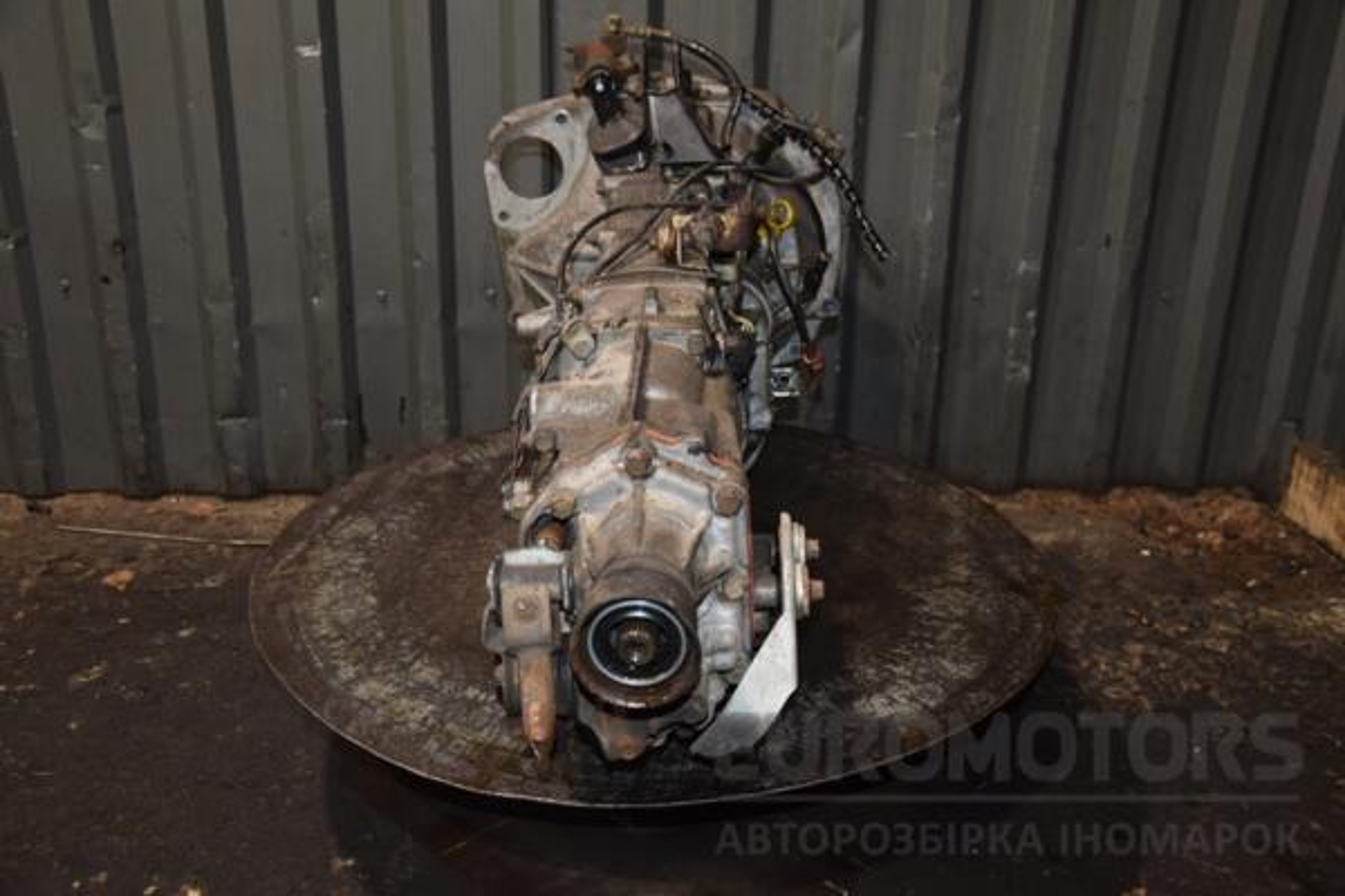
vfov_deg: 35.5
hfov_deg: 51.3
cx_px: 672
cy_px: 448
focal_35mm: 38
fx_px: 1401
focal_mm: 25
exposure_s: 1/60
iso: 800
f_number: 5
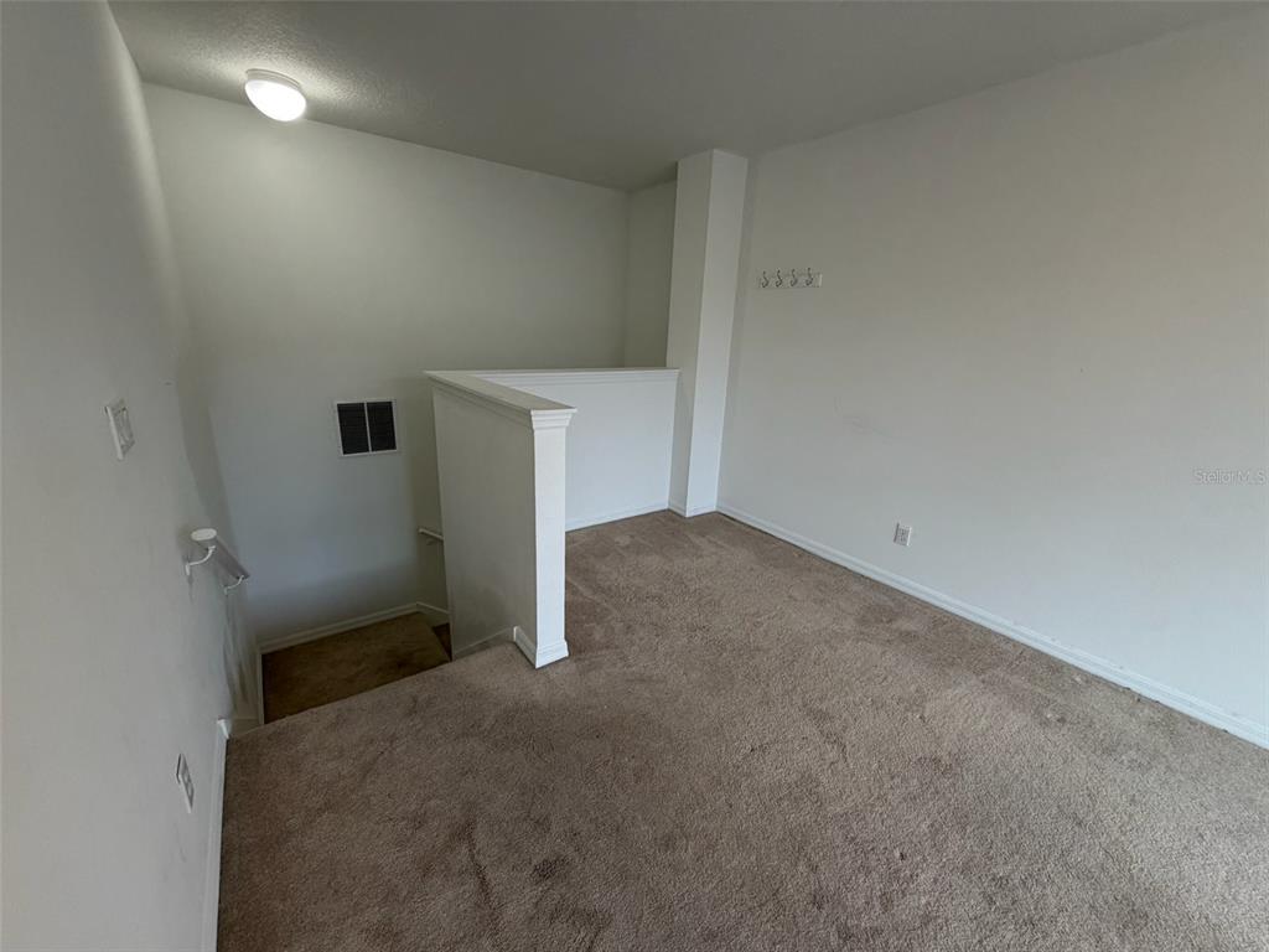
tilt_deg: -17.1
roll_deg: -2.0
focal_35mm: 14
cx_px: 634
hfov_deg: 102.1
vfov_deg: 85.7
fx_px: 513
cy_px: 476
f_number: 2.2
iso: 200
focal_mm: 2.22
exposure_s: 1/120
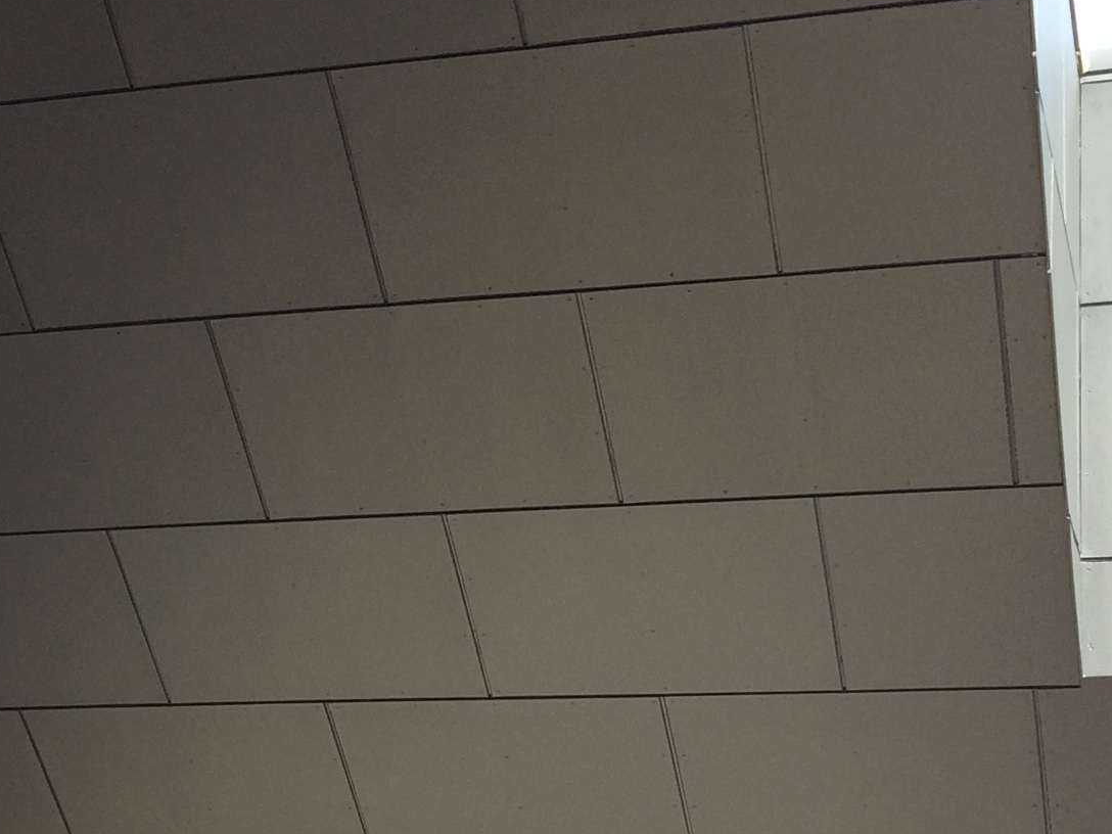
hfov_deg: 21.8
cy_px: 647
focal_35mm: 87
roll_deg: -2.6
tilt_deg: +12.5
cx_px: 34
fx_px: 2795
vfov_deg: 16.9
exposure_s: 1/157
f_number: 2.2
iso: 32
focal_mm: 4.15
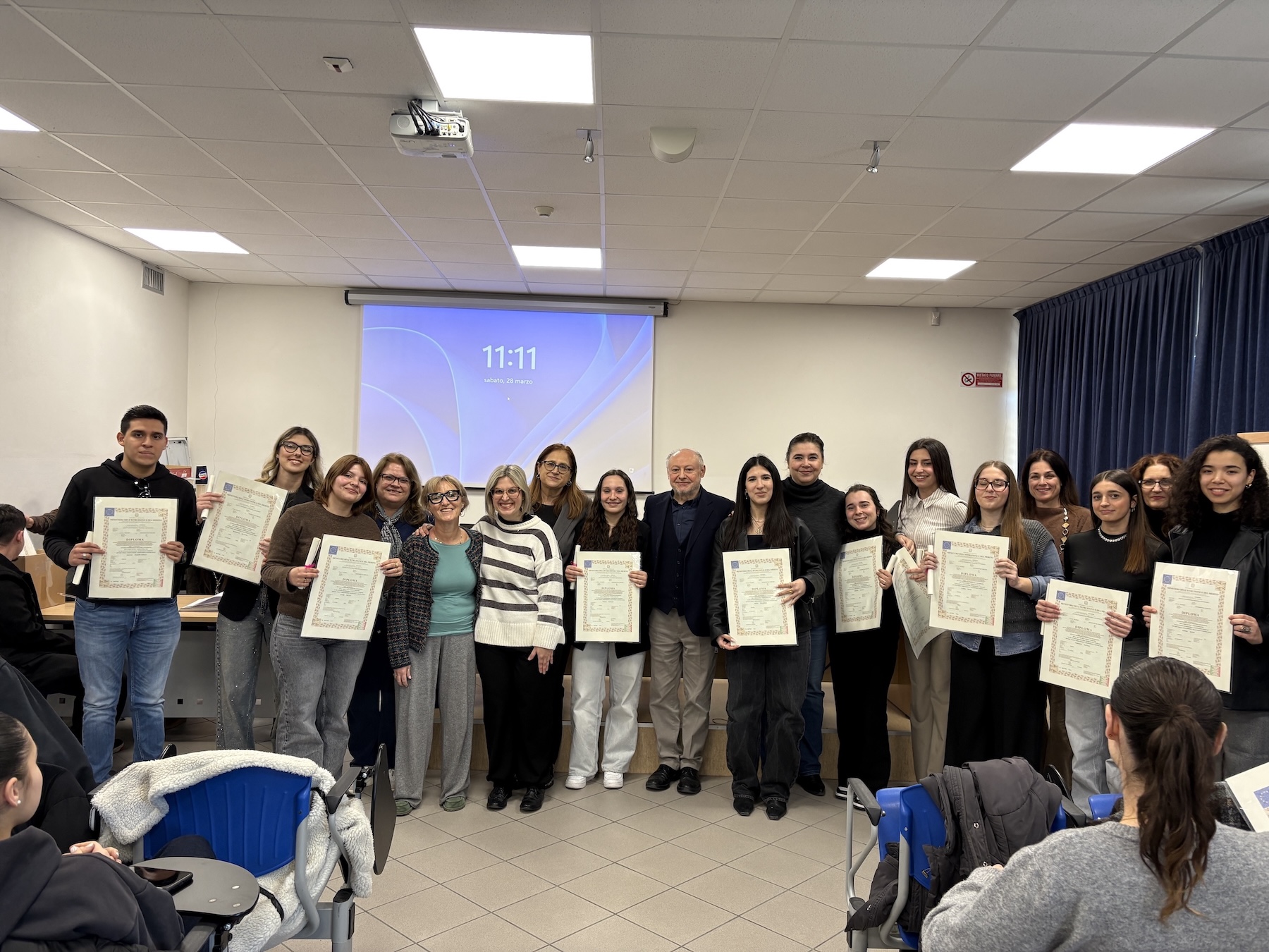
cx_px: 634
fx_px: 953
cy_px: 476
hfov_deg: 67.3
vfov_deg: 53.1
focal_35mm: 26
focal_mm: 5.96
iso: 125
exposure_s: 1/100
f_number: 1.6
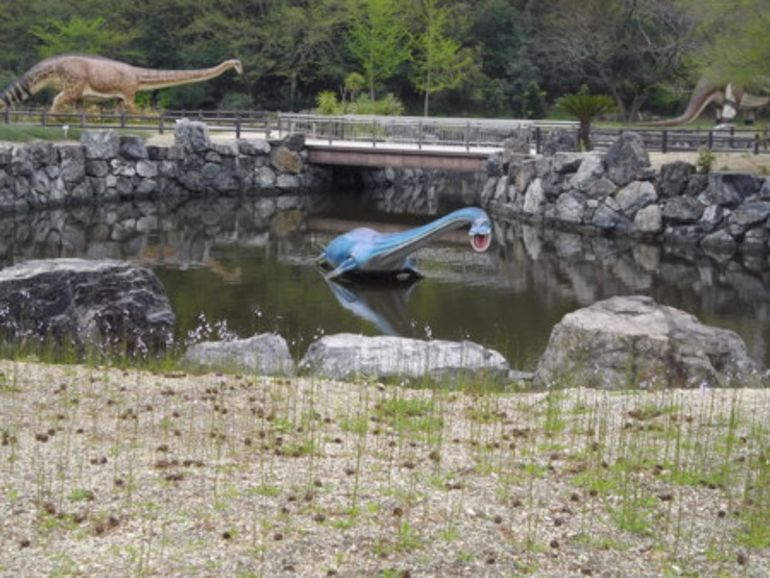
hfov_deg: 34.9
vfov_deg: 26.6
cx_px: 385
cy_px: 289
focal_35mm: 55
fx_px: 1224
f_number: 4.8
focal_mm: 9.8
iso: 181
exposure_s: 1/160
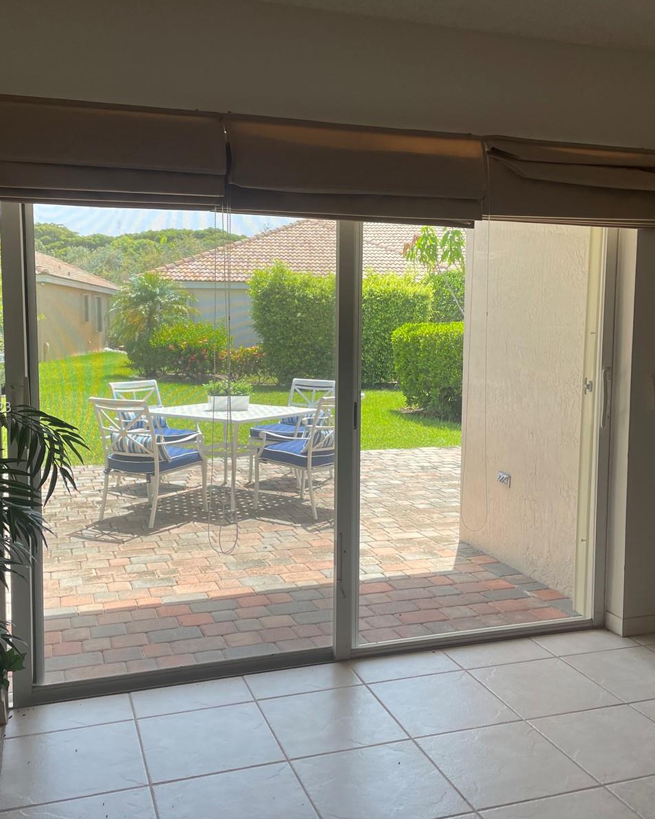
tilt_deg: -6.2
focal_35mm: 34
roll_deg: -0.6
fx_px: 824
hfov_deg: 43.3
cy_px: 409
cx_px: 341
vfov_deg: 52.8
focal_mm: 4.2
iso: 32
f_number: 1.6
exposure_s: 1/698
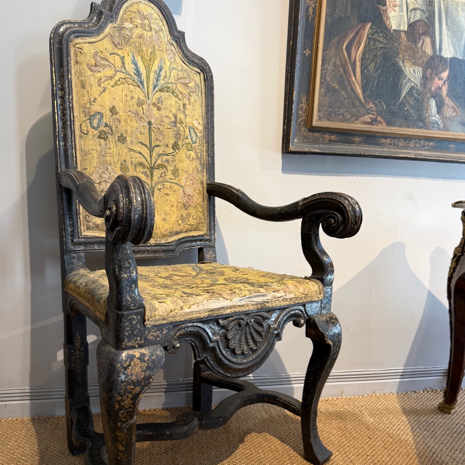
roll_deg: -2.2
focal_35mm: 29
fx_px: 441
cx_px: 227
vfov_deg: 55.4
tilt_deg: -7.7
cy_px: 270
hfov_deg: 55.6
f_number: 1.78
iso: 125
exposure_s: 1/50
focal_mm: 6.76
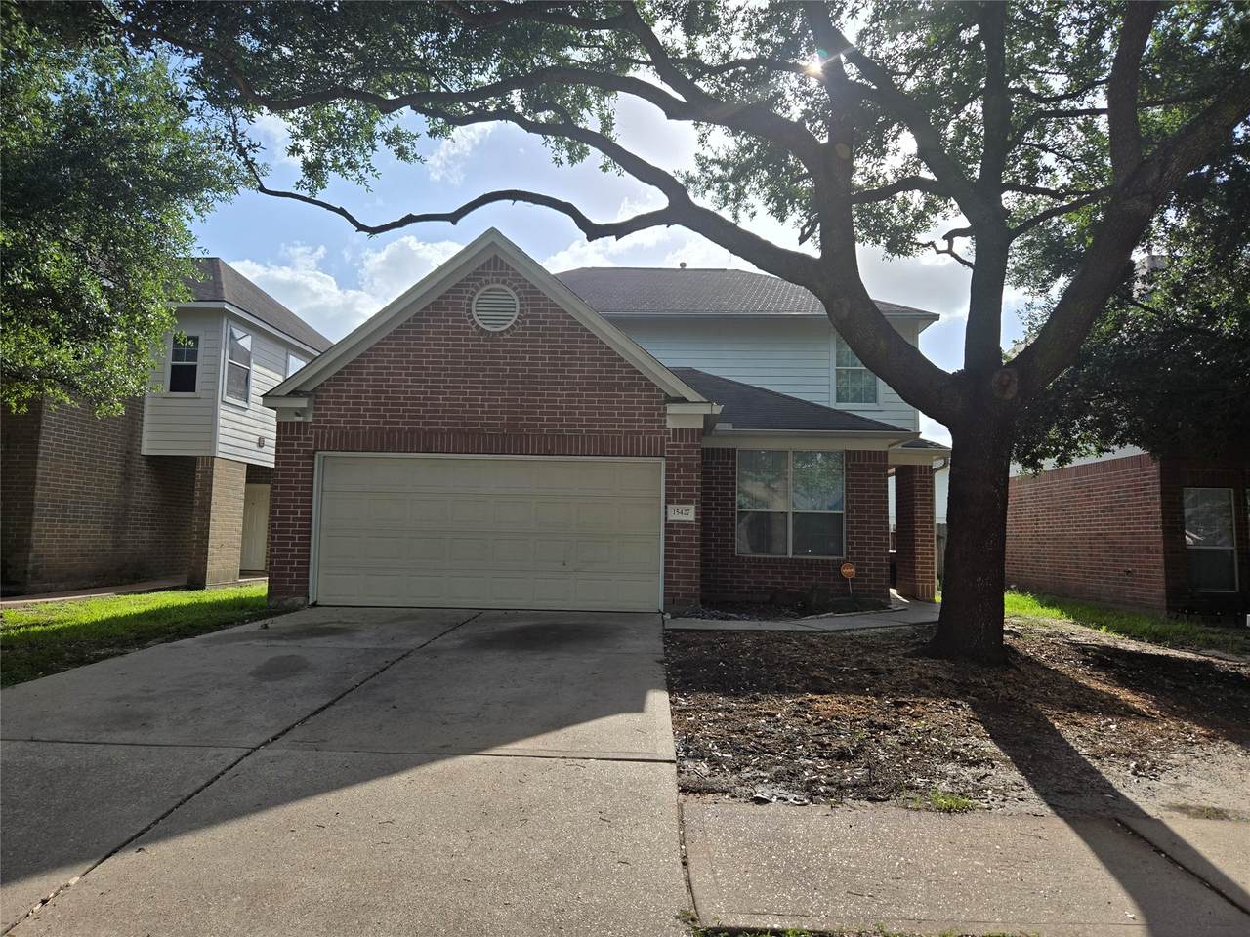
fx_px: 831
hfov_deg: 73.9
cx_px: 625
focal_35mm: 23
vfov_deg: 58.9
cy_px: 468
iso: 25
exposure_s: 1/2921
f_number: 1.8
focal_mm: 5.4
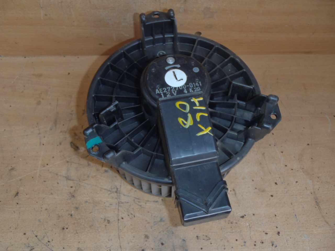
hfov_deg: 49.0
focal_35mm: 38
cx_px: 168
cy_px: 126
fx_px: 368
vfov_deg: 37.7
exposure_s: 1/40
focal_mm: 6.83
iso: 100
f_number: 4.6
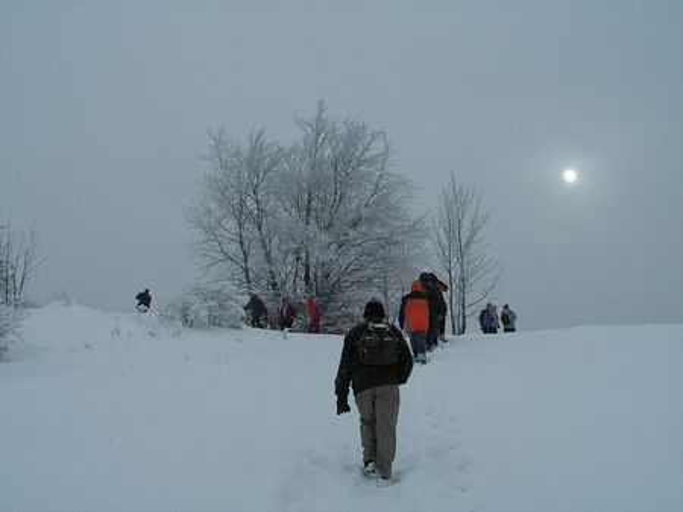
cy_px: 256
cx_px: 342
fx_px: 947
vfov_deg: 30.2
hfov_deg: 39.7
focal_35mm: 48
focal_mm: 8.1
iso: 100
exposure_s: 1/800
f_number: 4.8
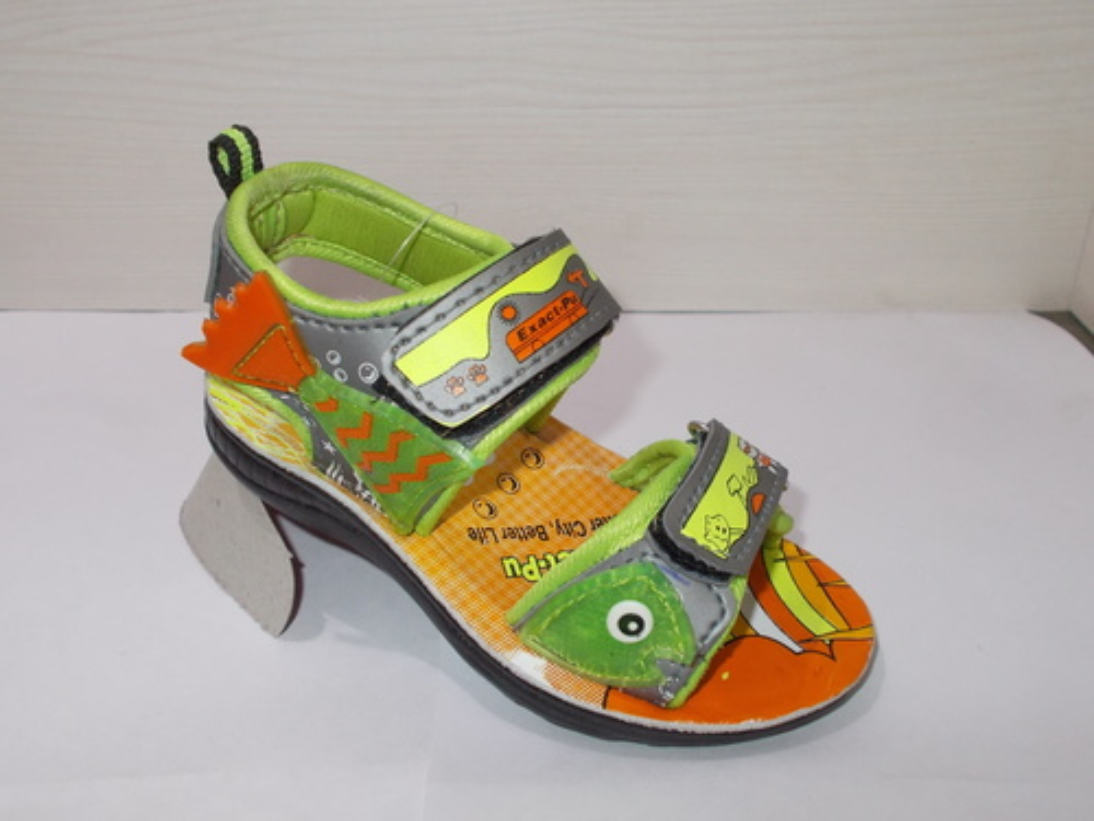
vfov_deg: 41.8
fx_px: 1075
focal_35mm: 34
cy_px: 410
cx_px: 547
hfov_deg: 54.0
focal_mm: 6
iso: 200
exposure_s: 1/25
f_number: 3.6
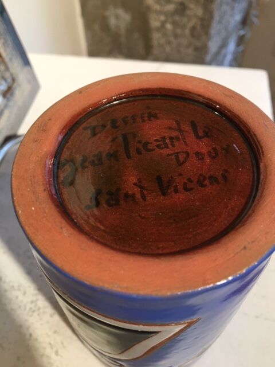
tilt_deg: -54.1
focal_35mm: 29
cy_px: 184
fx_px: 307
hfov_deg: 48.2
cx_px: 138
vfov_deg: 61.7
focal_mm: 4.15
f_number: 2.2
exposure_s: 1/33
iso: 125
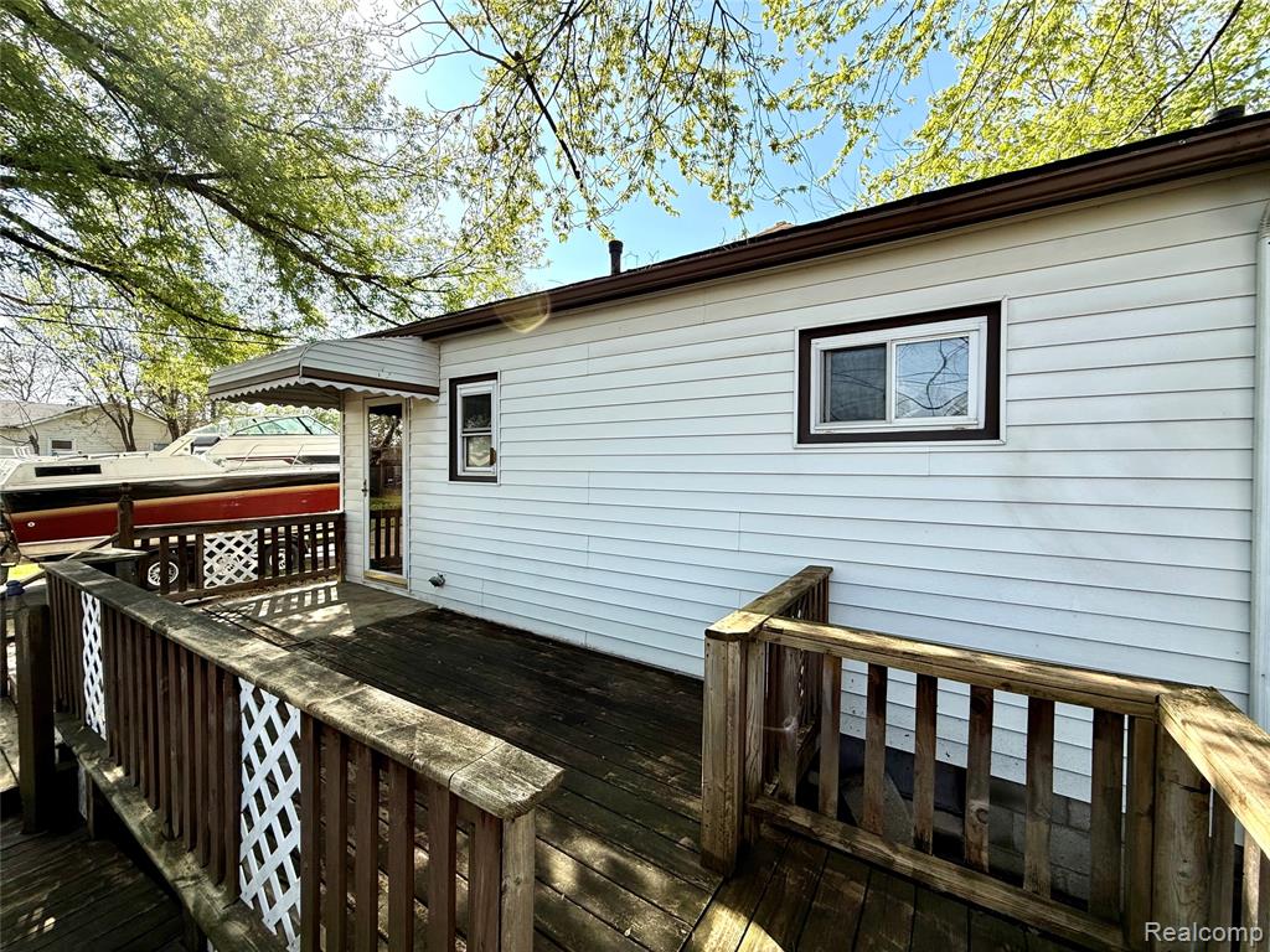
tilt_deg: -0.8
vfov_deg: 85.7
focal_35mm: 14
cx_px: 635
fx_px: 514
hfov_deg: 102.1
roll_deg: -0.5
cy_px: 476
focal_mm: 2.22
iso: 64
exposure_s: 1/830
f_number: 2.2
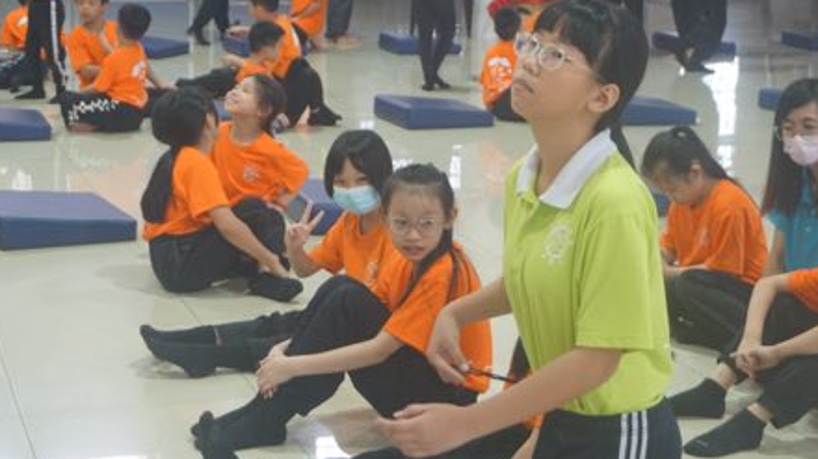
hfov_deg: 29.4
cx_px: 422
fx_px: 1561
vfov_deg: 16.7
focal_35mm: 72
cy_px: 217
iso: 2500
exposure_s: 1/160
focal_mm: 42
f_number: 5.6
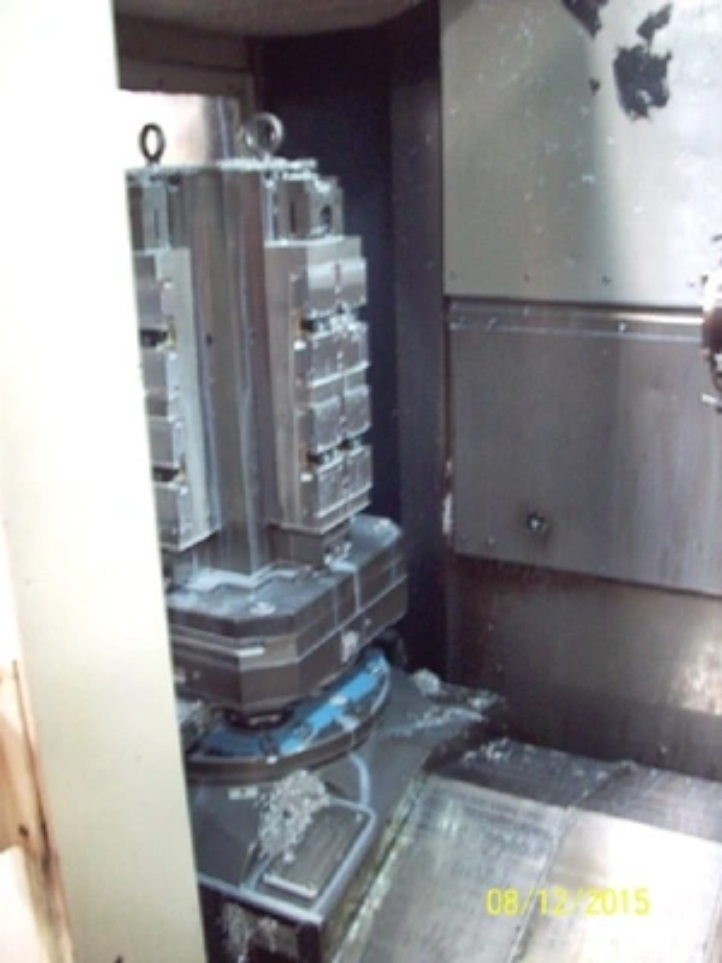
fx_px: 1029
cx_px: 361
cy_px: 482
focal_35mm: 37
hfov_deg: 38.7
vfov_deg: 50.1
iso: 200
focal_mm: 6.2
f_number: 2.8
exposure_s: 1/8
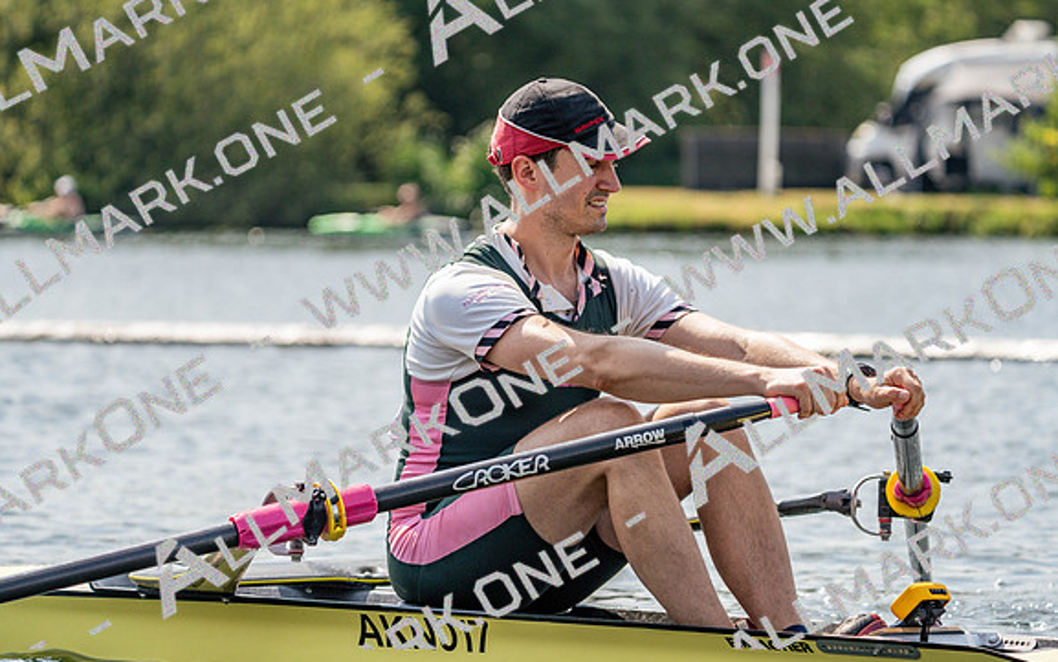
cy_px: 335
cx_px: 528
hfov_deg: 10.2
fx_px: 5913
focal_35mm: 205
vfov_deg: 6.4
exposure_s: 1/1600
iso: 250
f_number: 5.6
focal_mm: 200
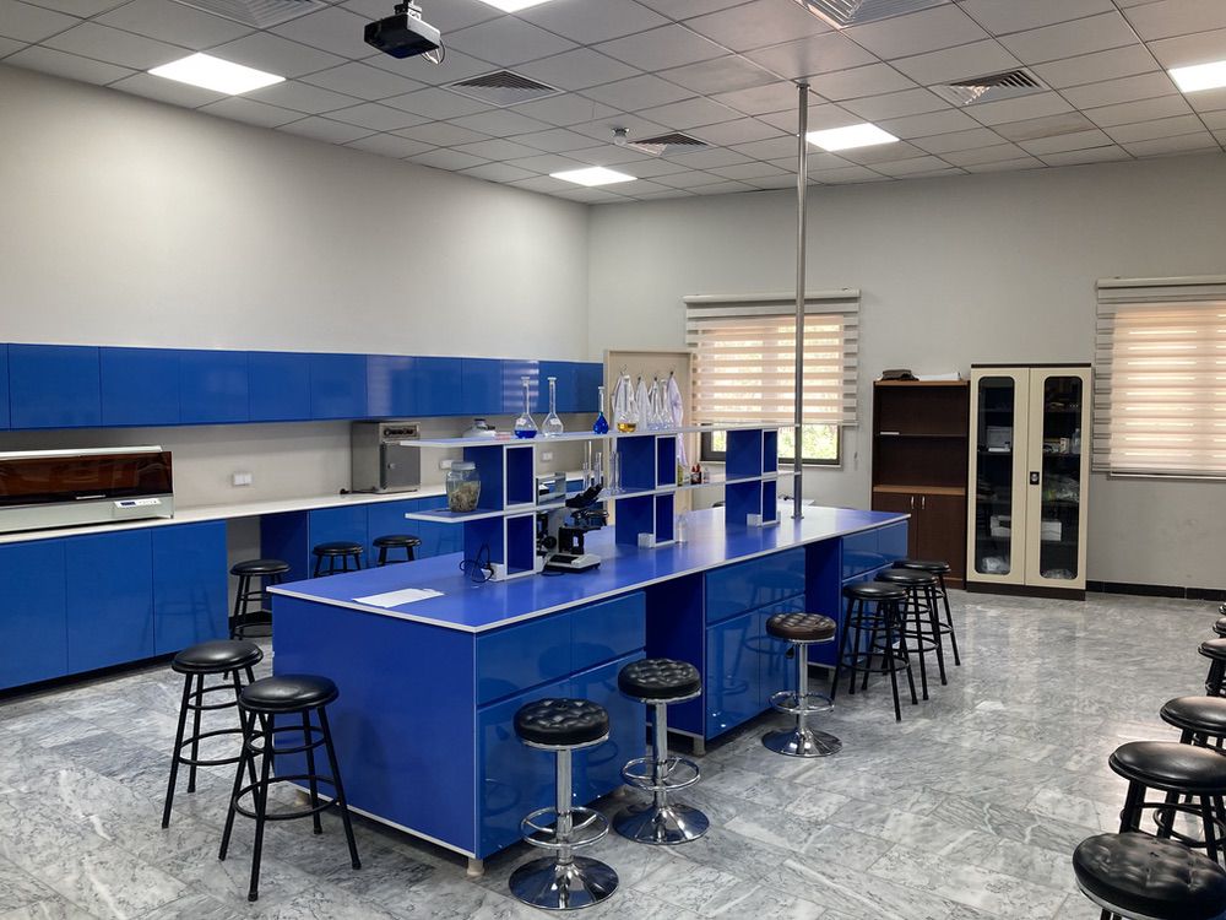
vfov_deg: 49.7
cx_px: 613
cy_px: 460
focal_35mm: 28
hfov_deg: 63.4
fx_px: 992
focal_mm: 3.99
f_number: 1.8
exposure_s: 1/50
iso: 50
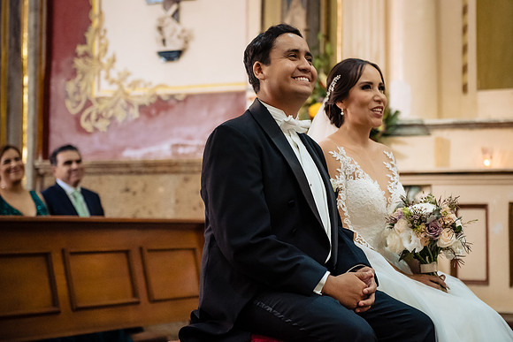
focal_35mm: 82
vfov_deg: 16.6
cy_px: 141
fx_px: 1174
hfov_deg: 24.6
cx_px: 302
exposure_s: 1/160
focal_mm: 70
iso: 4000
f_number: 2.8
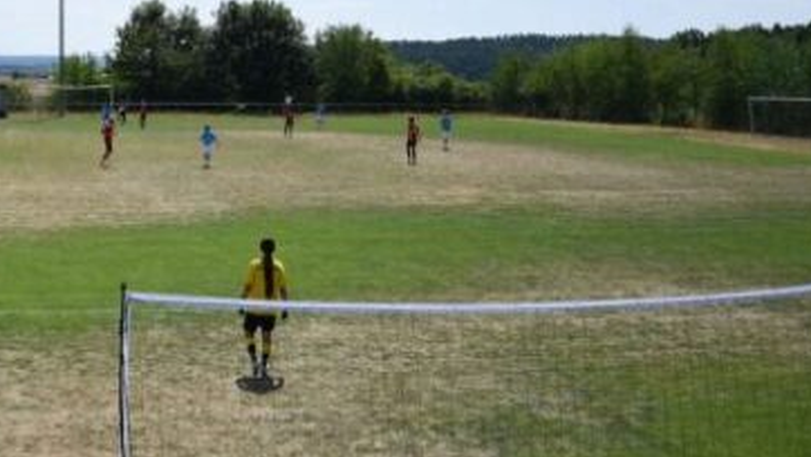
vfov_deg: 23.9
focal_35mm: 50
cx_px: 123
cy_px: 150
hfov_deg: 39.1
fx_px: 1076
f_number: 3.5
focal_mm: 18
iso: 125
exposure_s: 1/2000
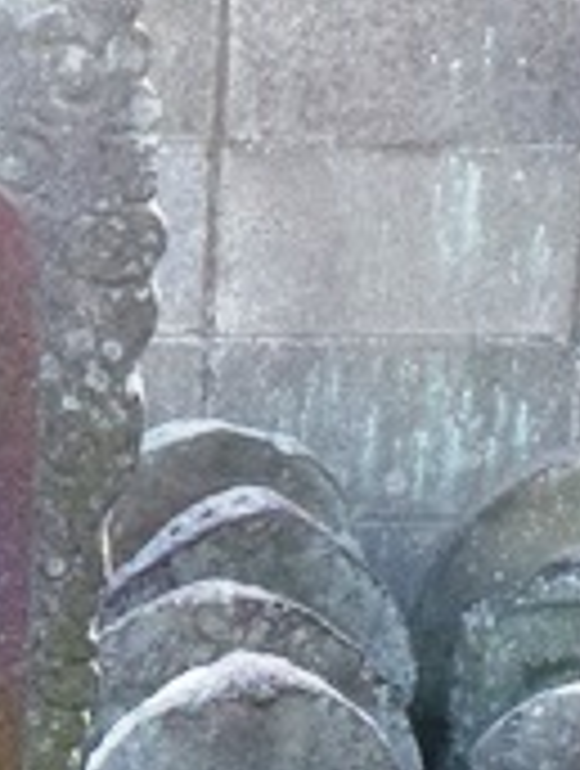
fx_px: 2827
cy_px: 860
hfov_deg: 11.4
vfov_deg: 15.1
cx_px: -162
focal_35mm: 127
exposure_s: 1/60
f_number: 3.6
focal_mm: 5.9
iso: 200
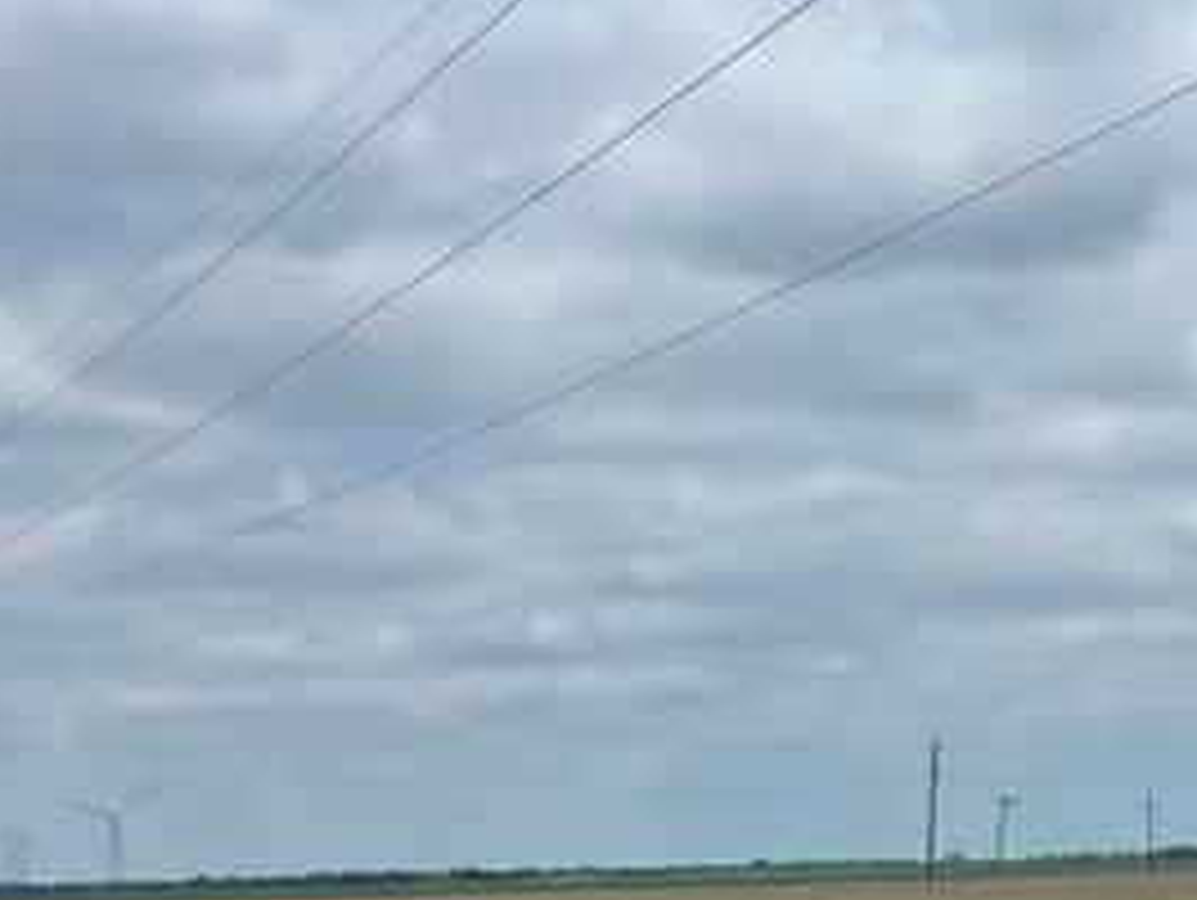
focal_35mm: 100
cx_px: 2142
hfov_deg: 16.5
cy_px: 608
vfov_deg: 14.8
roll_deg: +1.8
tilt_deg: +5.0
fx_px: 3461
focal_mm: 4.2
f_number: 1.6
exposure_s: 1/9091
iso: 32
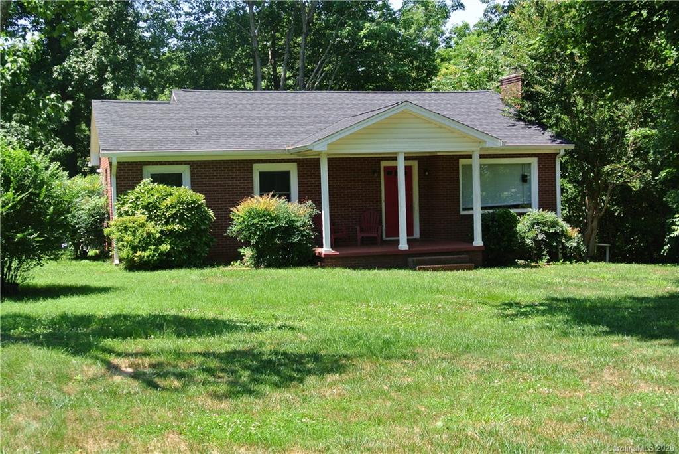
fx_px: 887
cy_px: 227
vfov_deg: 28.7
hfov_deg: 41.9
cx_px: 340
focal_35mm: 47
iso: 100
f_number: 4.5
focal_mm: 17.5
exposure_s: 1/250
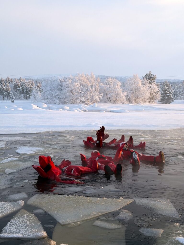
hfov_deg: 30.3
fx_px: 340
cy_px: 122
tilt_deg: -4.1
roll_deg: +0.5
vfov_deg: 39.7
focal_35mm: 48
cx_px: 92
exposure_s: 1/1307
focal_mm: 6.76
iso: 64
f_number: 1.78
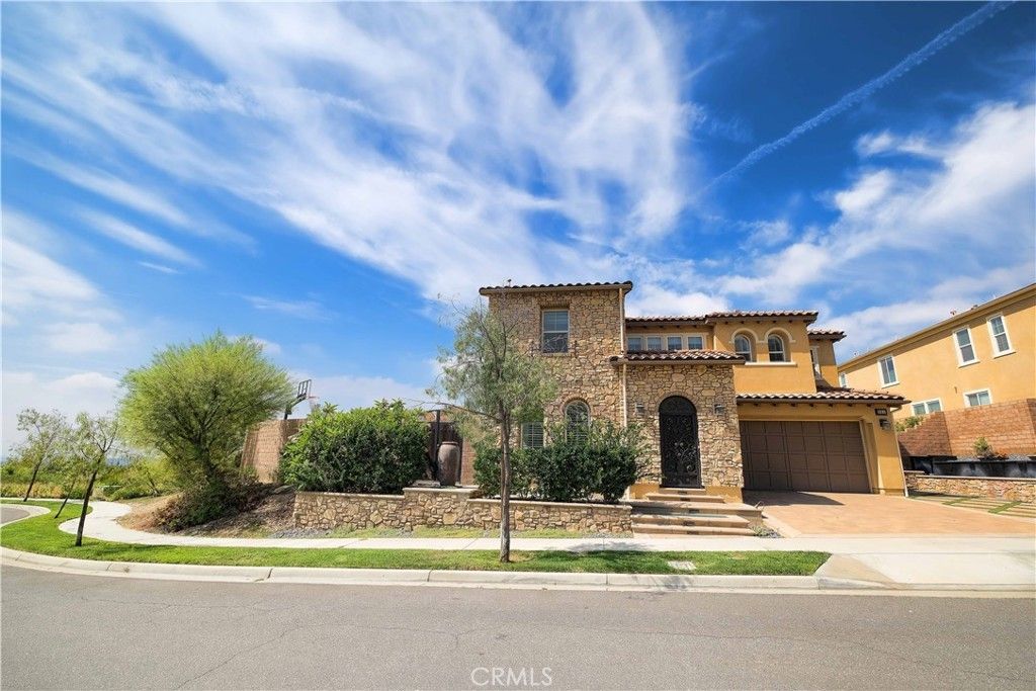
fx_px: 432
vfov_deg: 77.3
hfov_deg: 100.4
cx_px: 518
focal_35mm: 15
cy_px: 346
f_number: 5.6
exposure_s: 1/550
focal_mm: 10
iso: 320
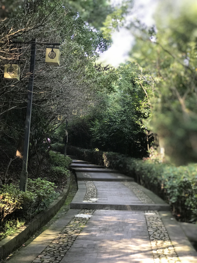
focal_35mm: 57
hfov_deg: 25.7
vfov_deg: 33.8
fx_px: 433
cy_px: 132
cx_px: 98
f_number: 2.8
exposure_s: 1/50
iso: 25
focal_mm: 6.6
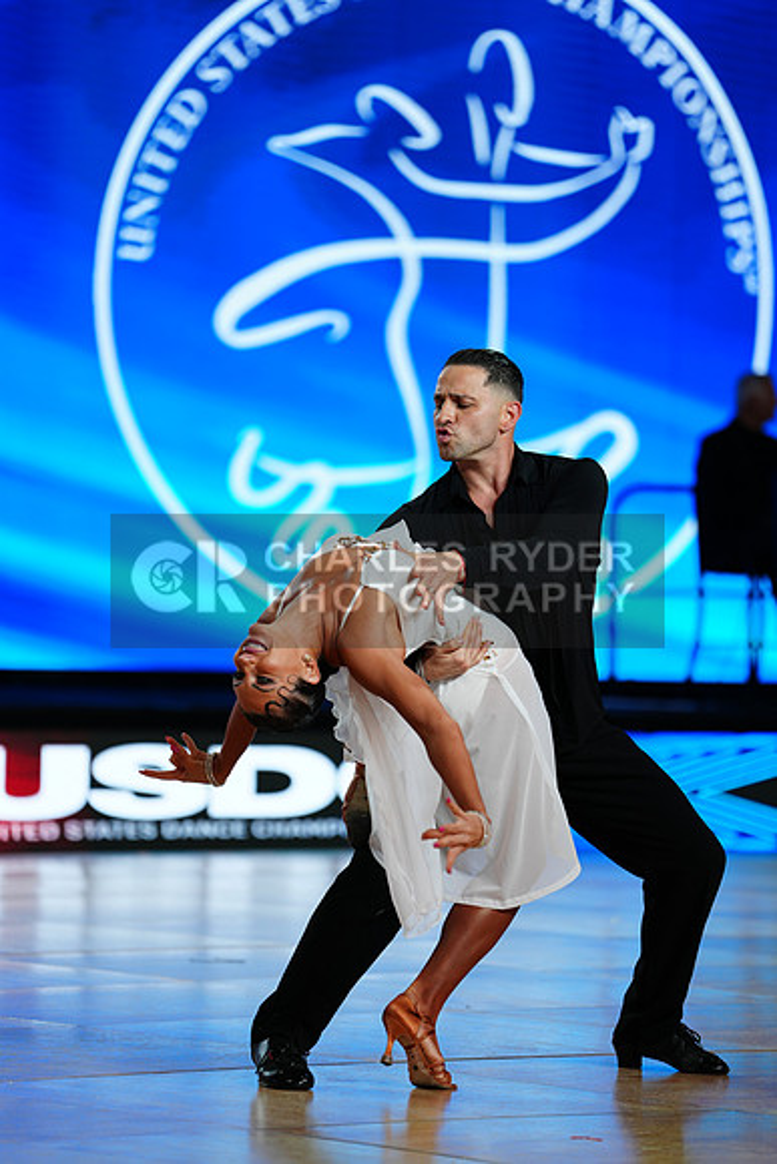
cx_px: 388
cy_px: 582
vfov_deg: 11.7
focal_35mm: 175
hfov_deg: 7.9
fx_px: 5662
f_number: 2.8
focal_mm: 175
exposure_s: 1/400
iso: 250
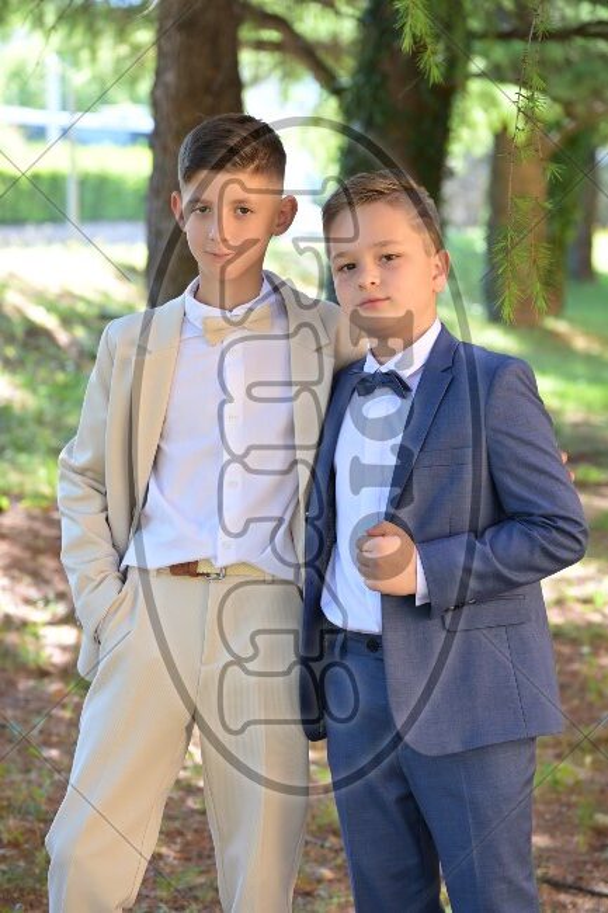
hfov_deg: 12.4
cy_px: 456
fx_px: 2788
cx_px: 304
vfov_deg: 18.6
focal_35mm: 110
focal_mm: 110
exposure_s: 1/160
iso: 640
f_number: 5.6
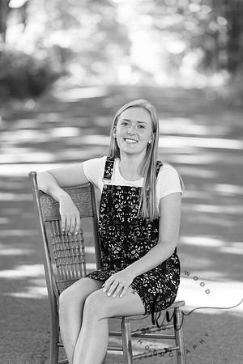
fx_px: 1822
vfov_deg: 11.4
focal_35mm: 180
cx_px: 122
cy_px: 182
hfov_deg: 7.6
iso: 640
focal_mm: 180
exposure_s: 1/200
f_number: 3.5
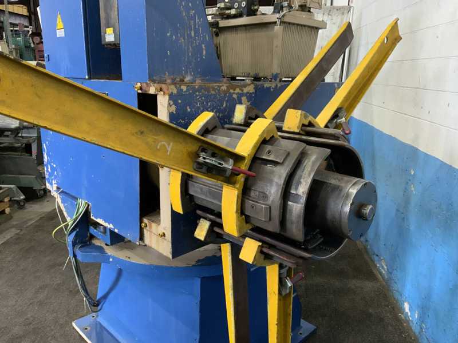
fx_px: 384
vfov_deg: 48.2
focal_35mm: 29
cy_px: 172
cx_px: 229
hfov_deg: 61.7
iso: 200
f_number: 1.8
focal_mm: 3
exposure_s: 1/60
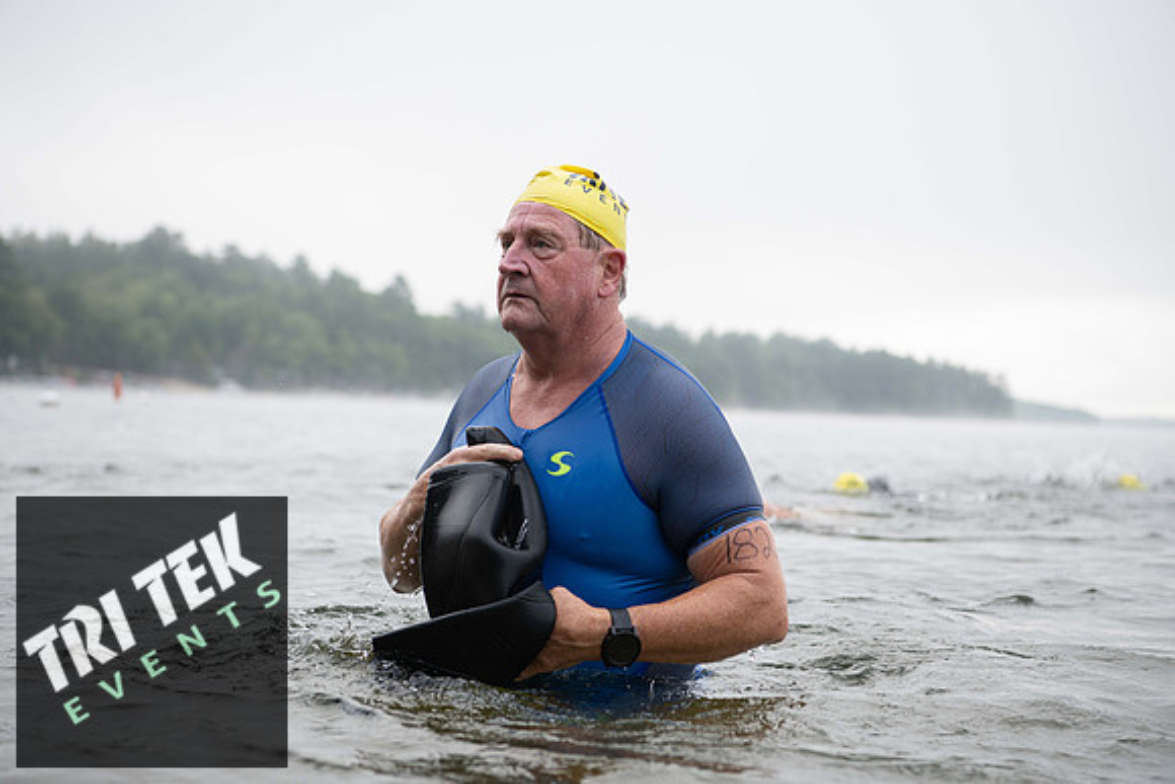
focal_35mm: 70
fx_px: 2285
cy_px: 392
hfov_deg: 28.8
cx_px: 588
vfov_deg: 19.5
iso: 500
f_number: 4
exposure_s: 1/640
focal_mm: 70
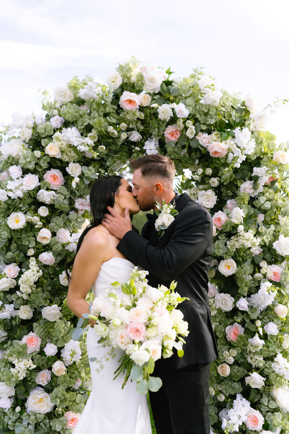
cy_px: 217
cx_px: 144
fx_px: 421
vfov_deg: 54.4
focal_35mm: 35
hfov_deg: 37.9
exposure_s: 1/1250
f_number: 2.2
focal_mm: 35
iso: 160
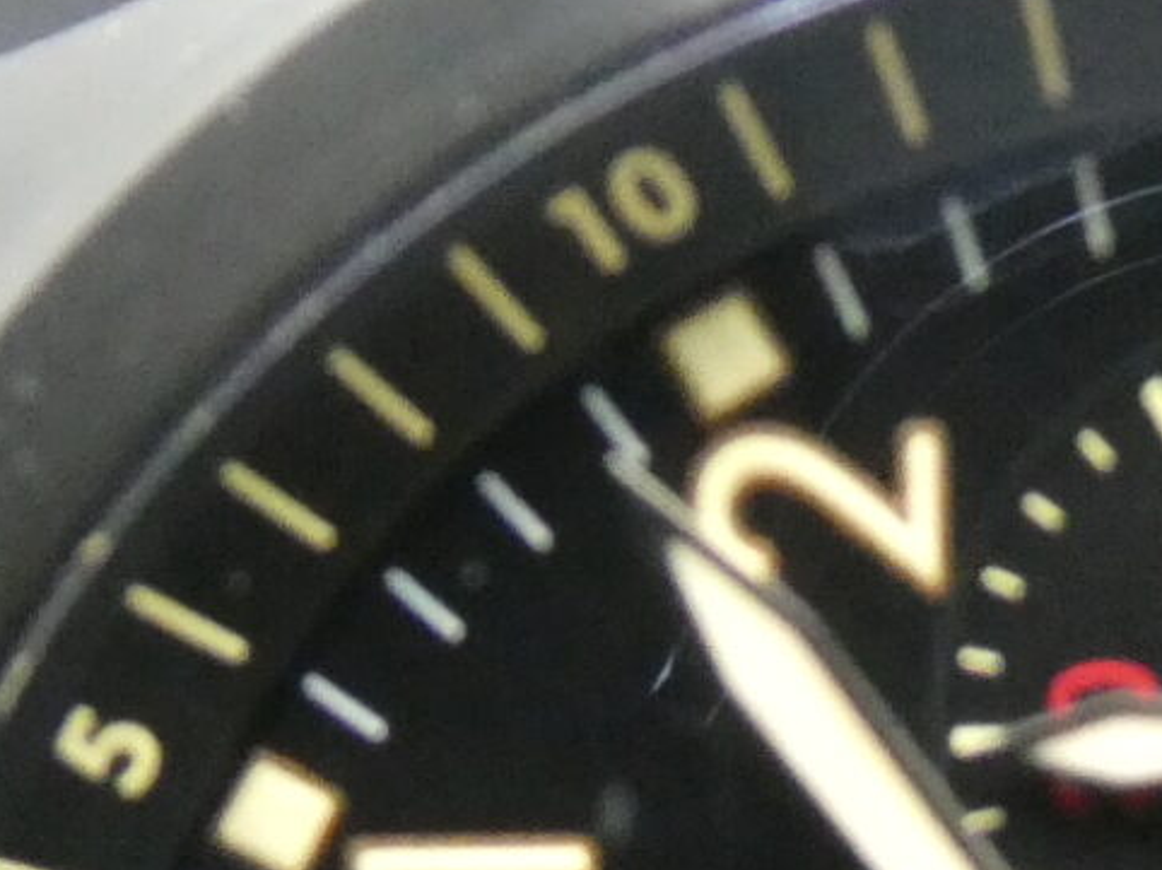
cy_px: 1241
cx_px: 1181
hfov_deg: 10.5
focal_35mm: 186
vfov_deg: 7.8
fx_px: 6241
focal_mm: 6.3
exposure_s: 1/80
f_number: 3.7
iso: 800
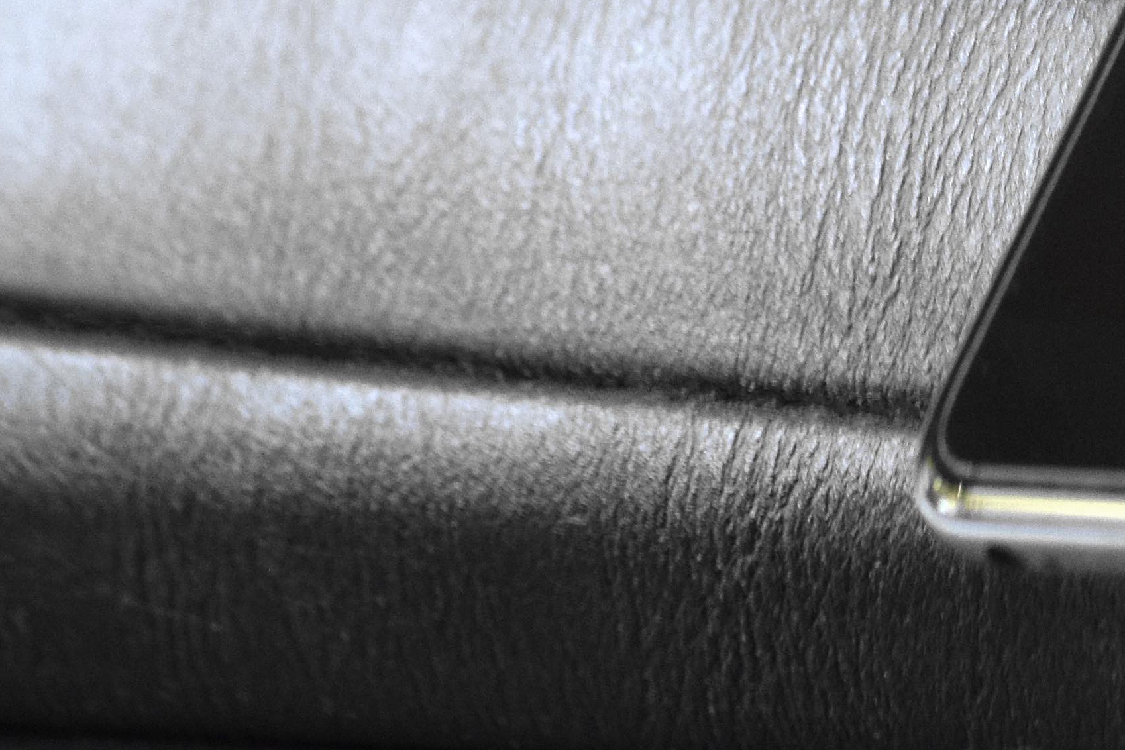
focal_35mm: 689
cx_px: 985
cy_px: -396
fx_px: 21530
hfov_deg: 3.0
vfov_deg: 2.0
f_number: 4.8
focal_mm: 130
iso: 720
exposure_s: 1/60
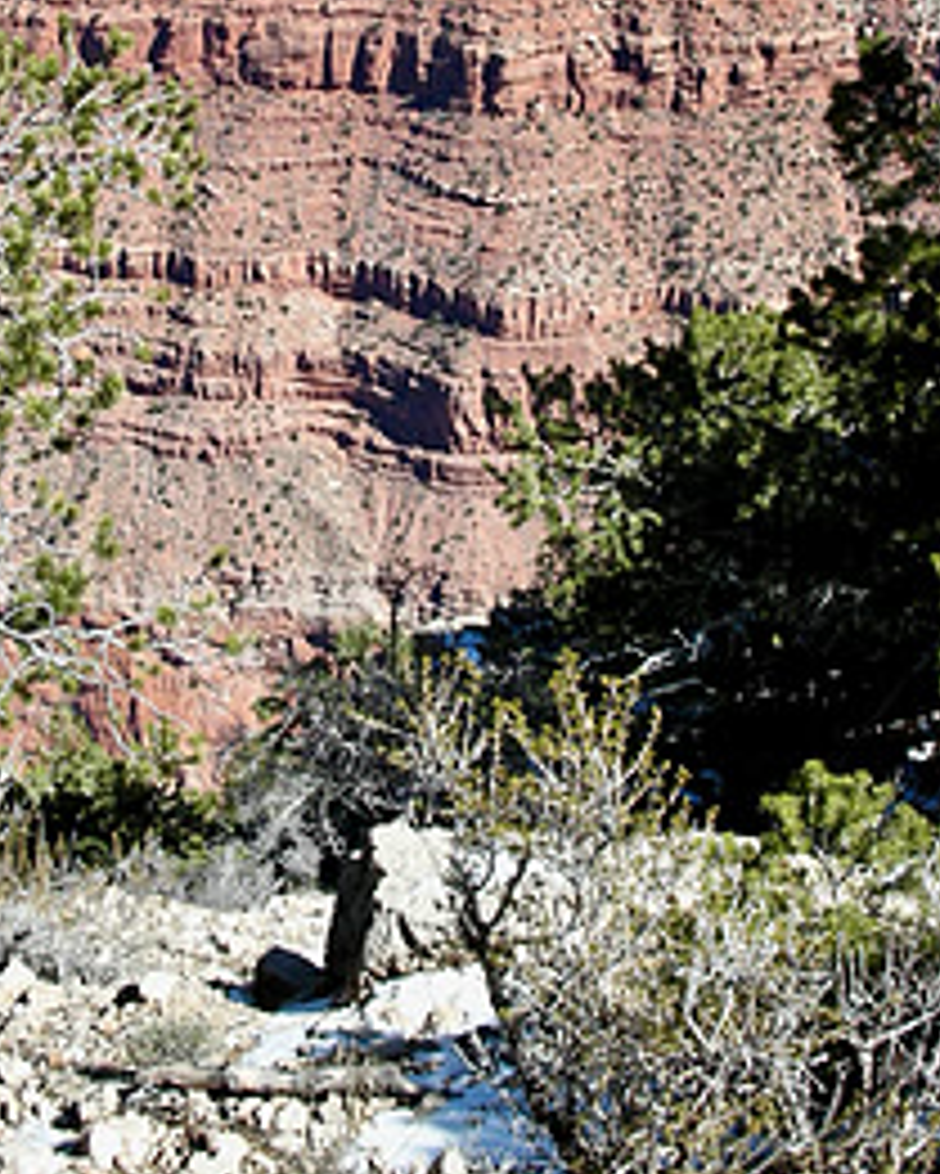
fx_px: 2051
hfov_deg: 25.8
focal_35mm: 59
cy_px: 252
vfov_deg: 31.2
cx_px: 414
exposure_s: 1/61
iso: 50
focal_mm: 5.8
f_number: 8.5
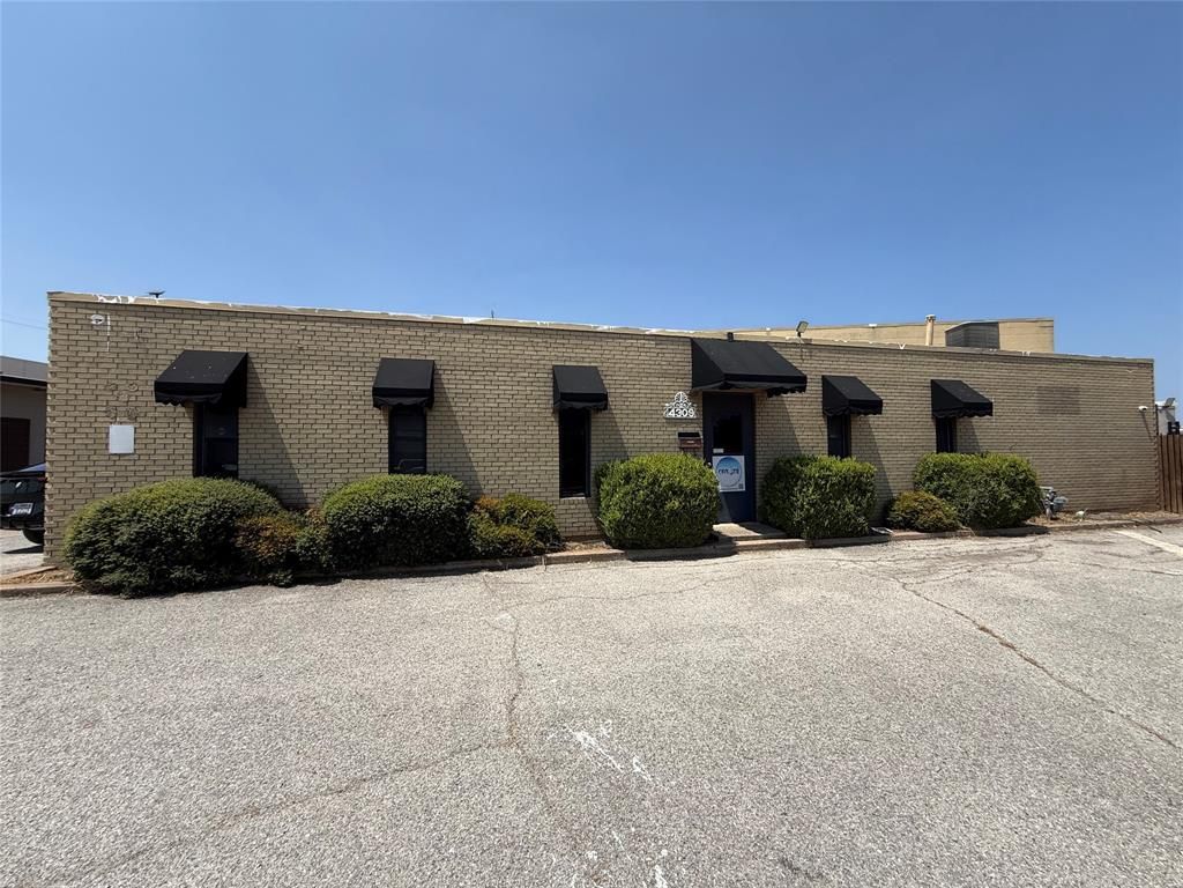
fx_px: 478
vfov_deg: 85.7
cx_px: 592
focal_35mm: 14
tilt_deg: +3.2
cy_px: 444
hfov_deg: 102.1
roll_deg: +0.9
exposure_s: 1/2165
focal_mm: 2.22
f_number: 2.2
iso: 50
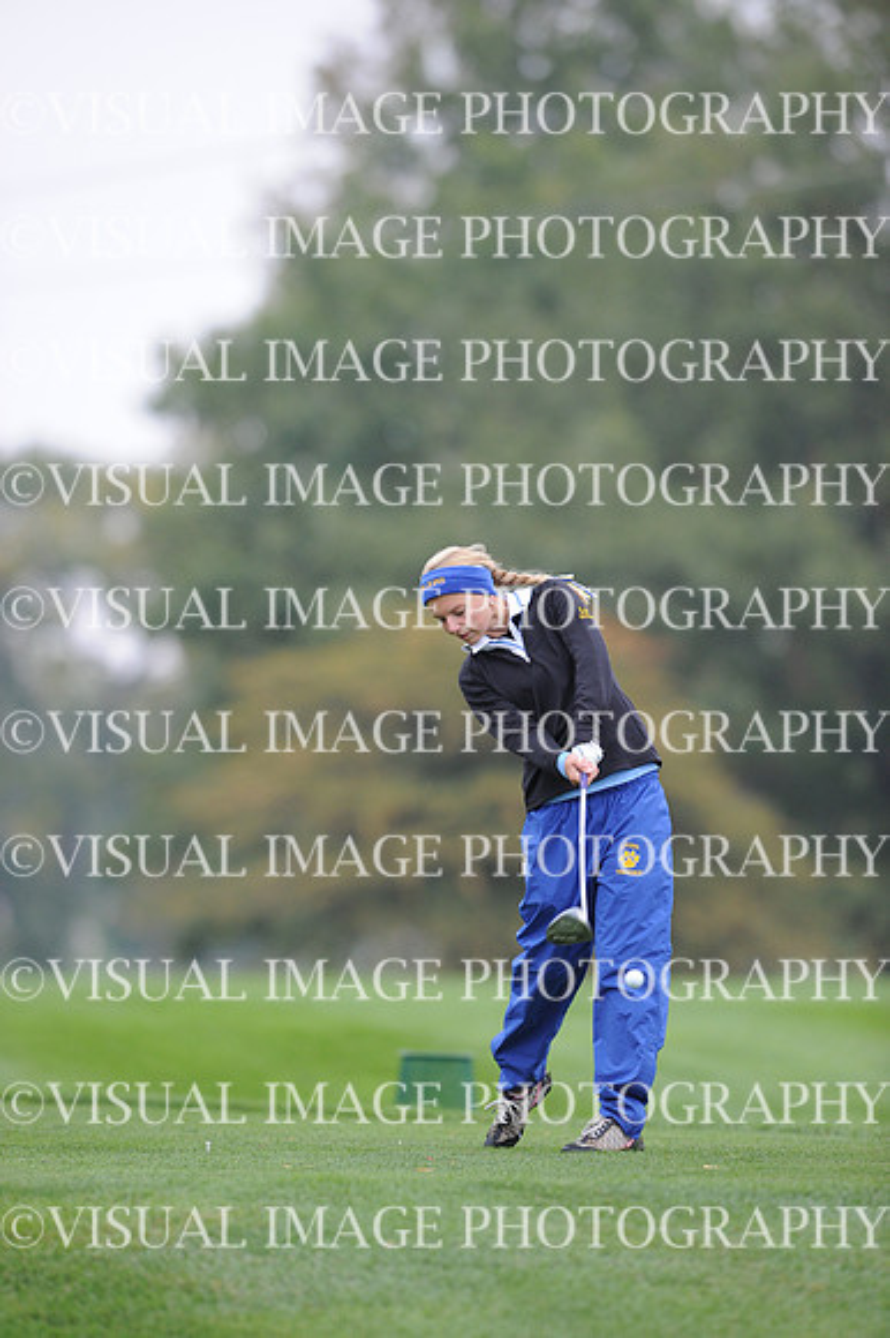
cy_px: 669
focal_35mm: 400
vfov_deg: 5.2
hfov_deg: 3.4
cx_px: 445
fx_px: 14850
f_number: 4
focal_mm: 400
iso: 1600
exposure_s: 1/2000
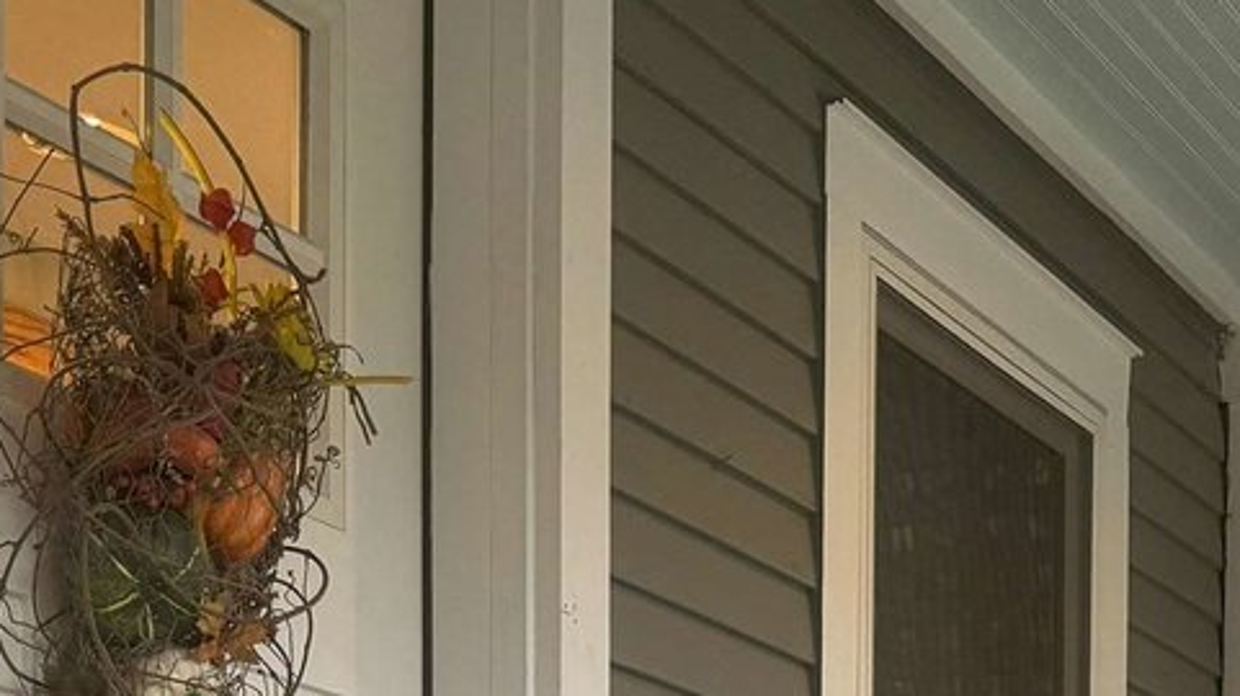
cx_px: 998
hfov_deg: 24.1
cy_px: 1356
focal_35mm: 87
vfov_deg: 12.4
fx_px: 2859
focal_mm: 6.76
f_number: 1.78
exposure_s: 1/60
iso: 250
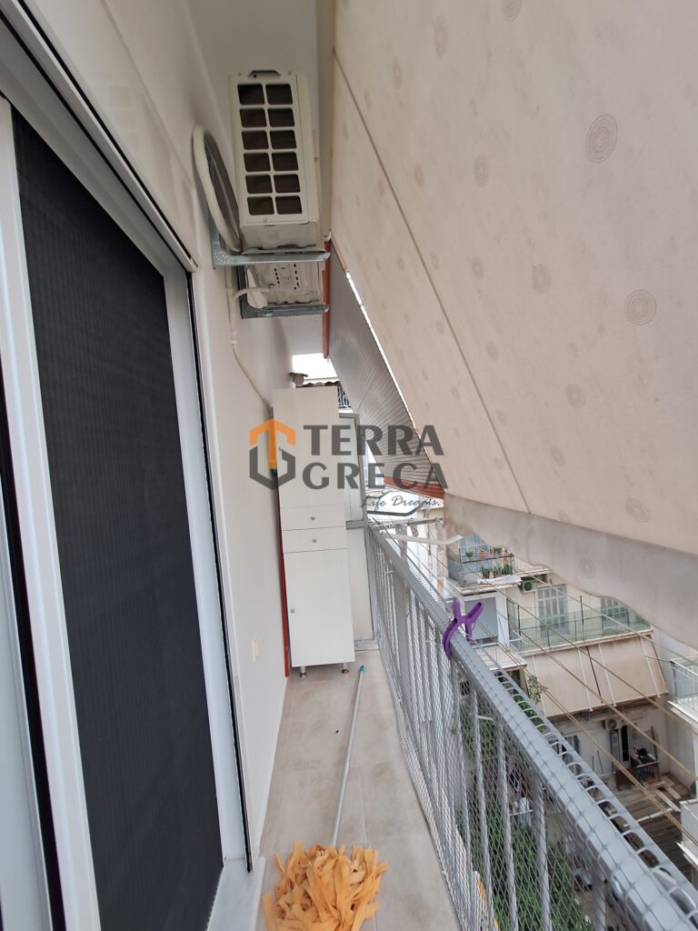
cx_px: 349
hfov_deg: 89.9
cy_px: 466
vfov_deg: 106.2
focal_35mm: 13
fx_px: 350
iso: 64
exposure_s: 1/50
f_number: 2.2
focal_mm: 1.74
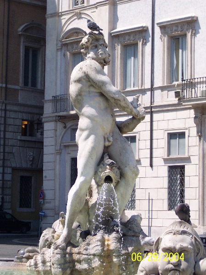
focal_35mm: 114
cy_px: 138
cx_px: 103
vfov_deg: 17.3
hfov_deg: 13.0
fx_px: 906
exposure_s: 1/700
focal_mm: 24
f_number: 4.8
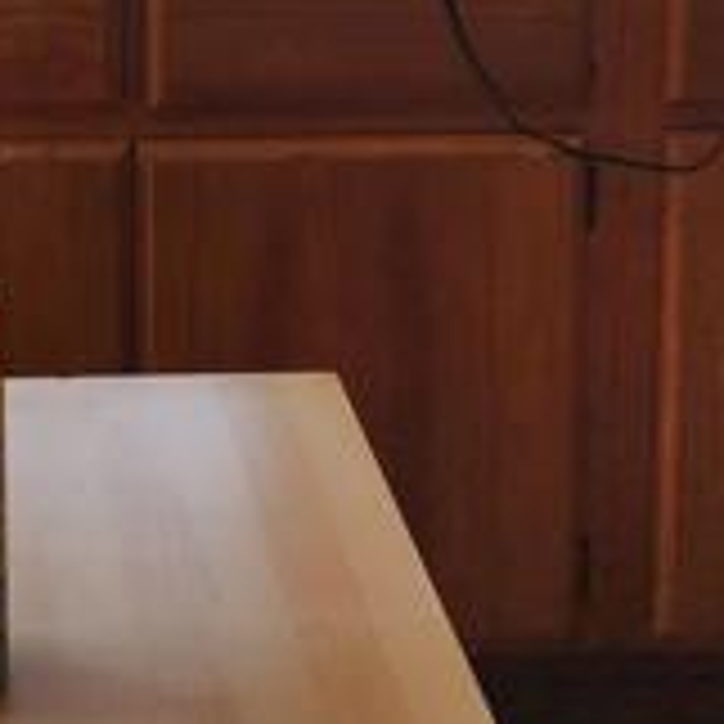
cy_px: -513
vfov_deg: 17.9
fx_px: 1917
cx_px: -166
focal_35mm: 81
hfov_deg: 20.0
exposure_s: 1/180
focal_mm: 6.4
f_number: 1.8
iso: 64
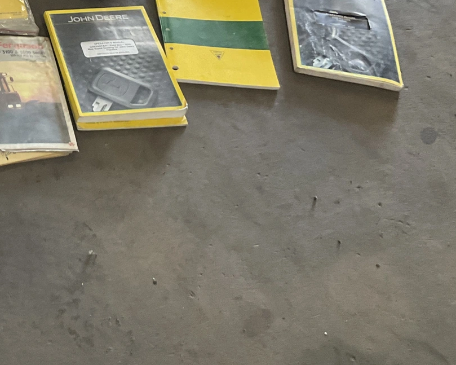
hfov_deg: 25.1
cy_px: -19
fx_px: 945
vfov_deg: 21.0
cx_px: -55
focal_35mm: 70
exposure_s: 1/60
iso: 125
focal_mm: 3
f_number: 1.8
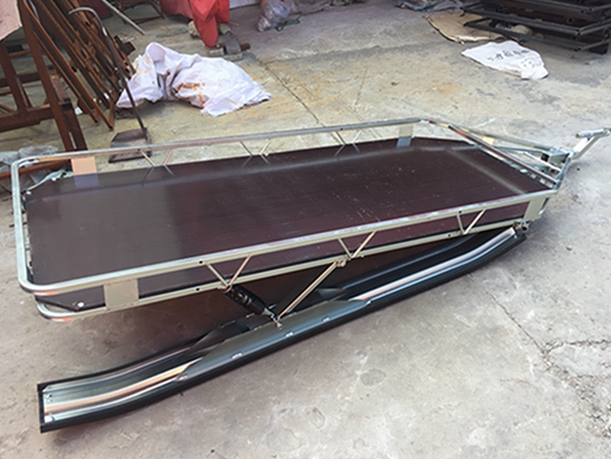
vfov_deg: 46.8
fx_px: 530
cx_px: 305
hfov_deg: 60.0
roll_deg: +0.6
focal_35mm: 30
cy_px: 231
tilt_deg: -33.5
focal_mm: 4.15
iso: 32
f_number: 2.2
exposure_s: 1/234
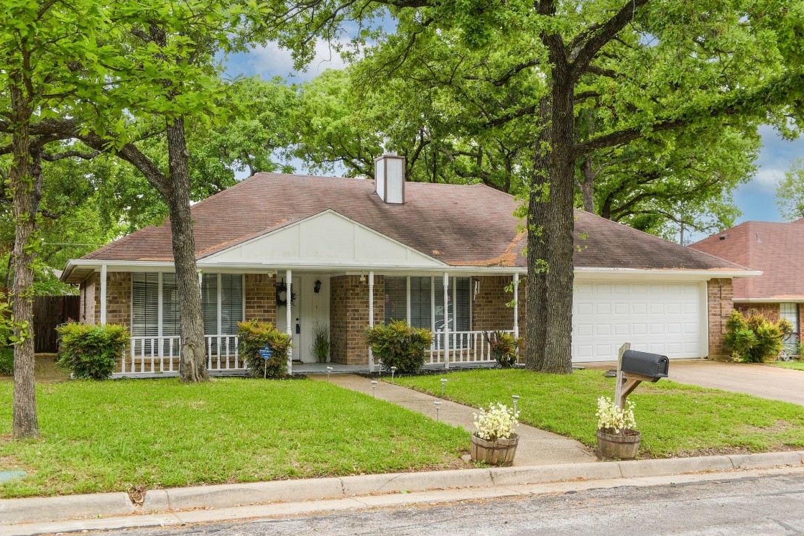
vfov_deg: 36.9
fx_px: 804
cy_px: 267
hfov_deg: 53.1
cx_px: 405
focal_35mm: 36
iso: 250
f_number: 5.6
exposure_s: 1/100
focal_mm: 35
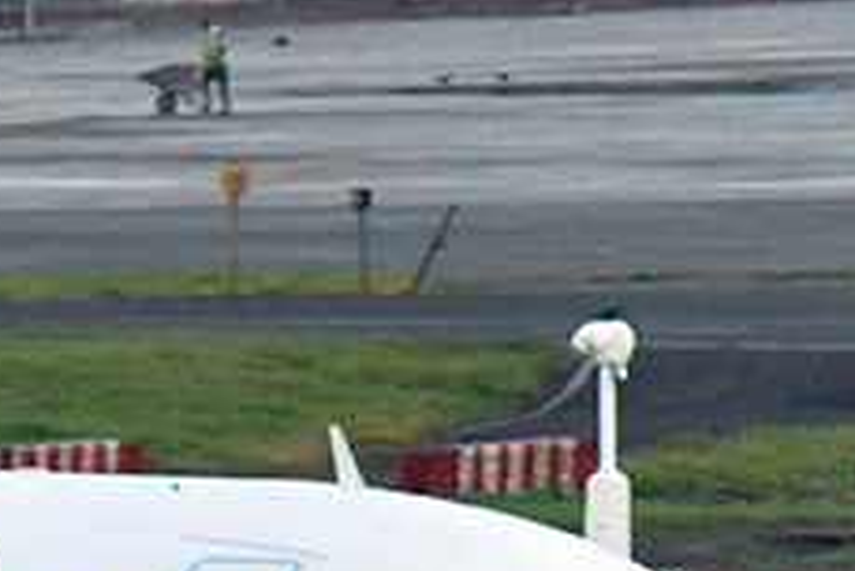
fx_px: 41064
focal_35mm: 1728
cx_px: -1105
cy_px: 683
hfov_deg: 1.2
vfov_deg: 0.8
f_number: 5.6
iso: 800
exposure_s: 1/500
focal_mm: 220
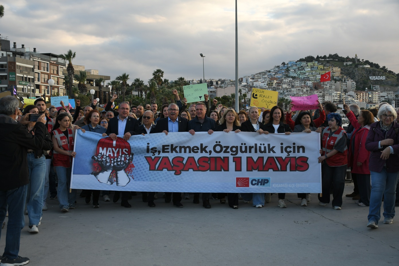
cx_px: 200
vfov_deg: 29.9
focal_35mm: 45
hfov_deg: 43.6
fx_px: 499
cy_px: 133
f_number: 4
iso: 100
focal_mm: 30
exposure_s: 1/250
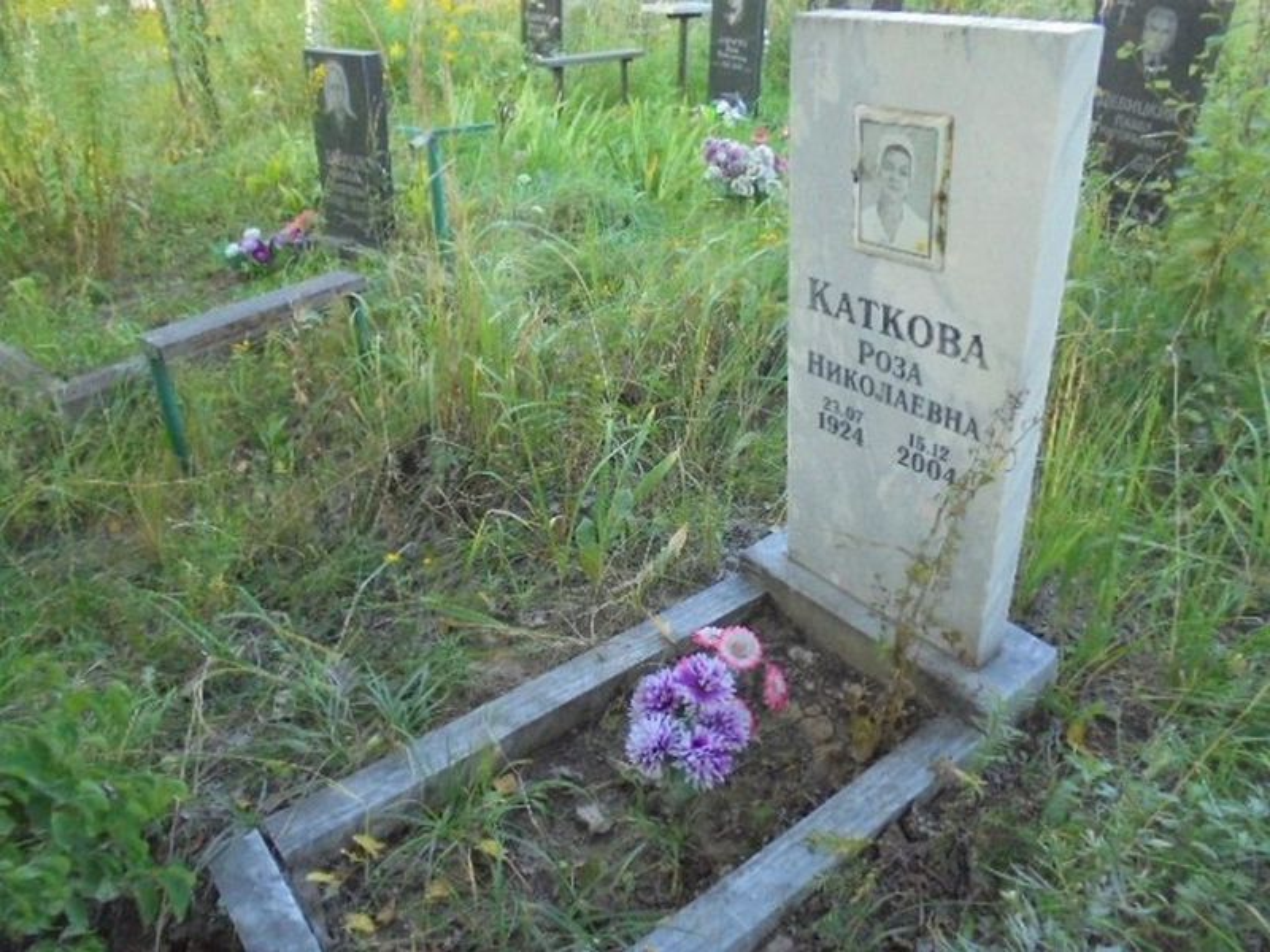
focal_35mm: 26
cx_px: 635
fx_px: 954
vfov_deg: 53.1
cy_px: 476
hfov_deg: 67.3
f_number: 3.5
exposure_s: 1/125
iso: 500
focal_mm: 4.6
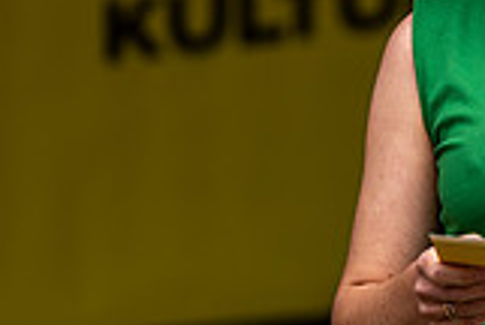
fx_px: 8638
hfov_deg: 3.2
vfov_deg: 2.2
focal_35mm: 640
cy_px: 17
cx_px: 479
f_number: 2.8
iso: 100
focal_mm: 178
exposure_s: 1/800
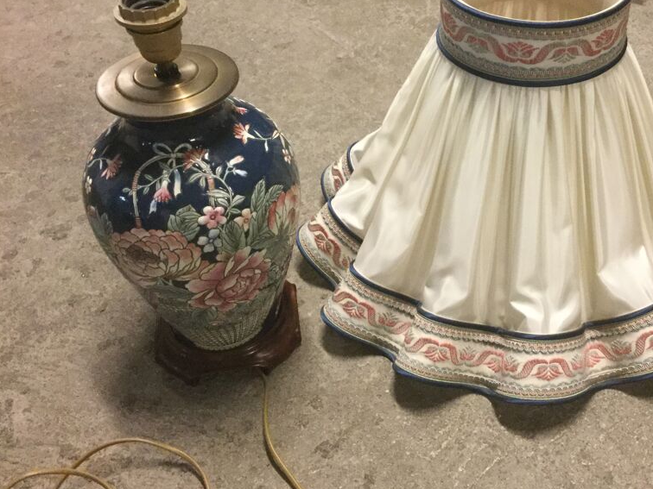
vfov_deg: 35.1
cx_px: 428
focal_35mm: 41
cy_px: 208
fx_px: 773
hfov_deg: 45.2
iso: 200
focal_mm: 3.3
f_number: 2.4
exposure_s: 1/25
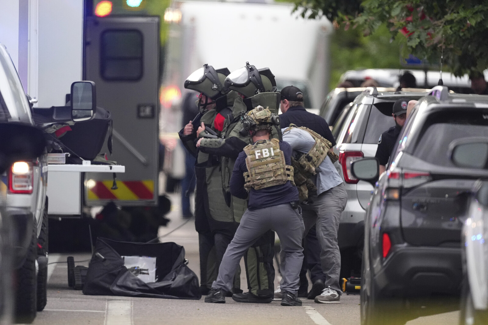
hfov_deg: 3.4
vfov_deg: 2.3
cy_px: 162
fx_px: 8133
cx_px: 244
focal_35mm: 600
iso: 5000
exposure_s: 1/1000
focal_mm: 600
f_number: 4
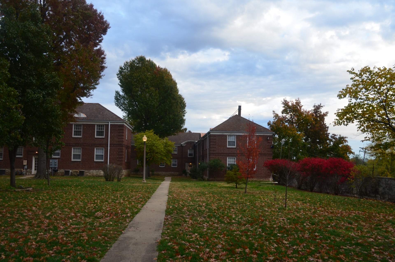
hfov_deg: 57.3
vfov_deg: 39.8
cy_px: 131
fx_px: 361
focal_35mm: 33
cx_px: 198
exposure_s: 1/125
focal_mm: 22
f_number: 5.6
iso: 280
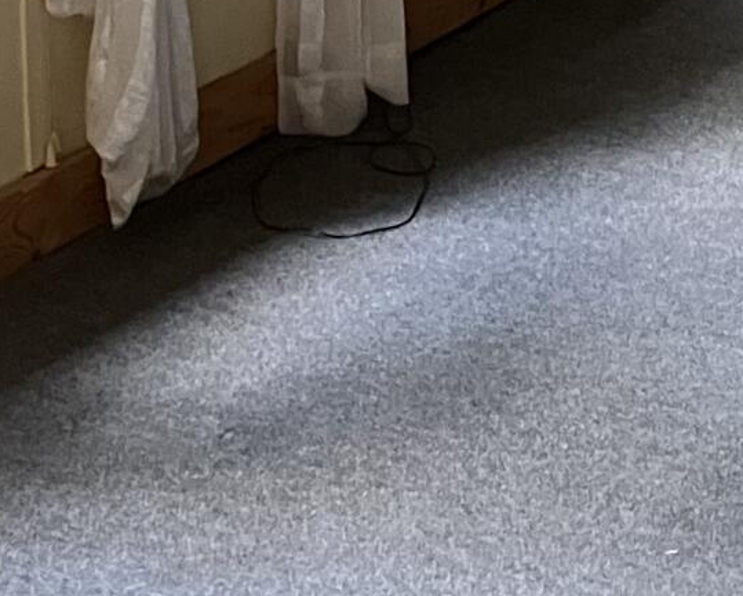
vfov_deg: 9.6
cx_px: 873
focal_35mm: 152
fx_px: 3345
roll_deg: -0.3
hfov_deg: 12.4
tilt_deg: -9.5
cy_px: -519
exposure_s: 1/60
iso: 250
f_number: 1.8
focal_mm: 3.99
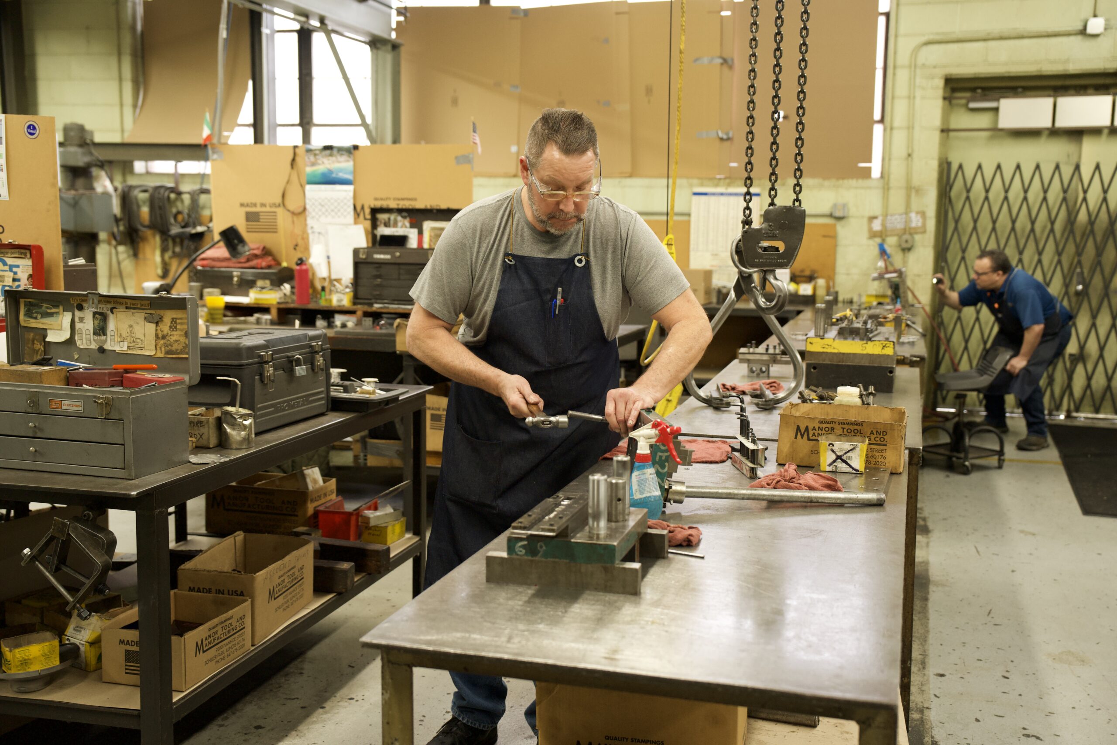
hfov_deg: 49.6
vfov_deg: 34.2
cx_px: 558
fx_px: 1210
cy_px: 372
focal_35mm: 39
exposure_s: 1/160
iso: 2000
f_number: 3.5
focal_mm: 39
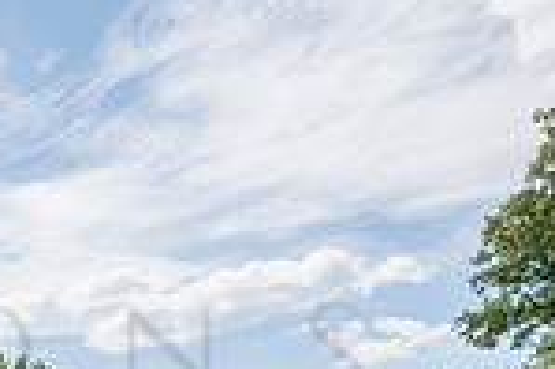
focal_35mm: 57
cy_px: 539
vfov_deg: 20.6
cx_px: -284
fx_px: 878
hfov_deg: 25.8
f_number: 20
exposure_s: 1/500
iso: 800
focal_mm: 14
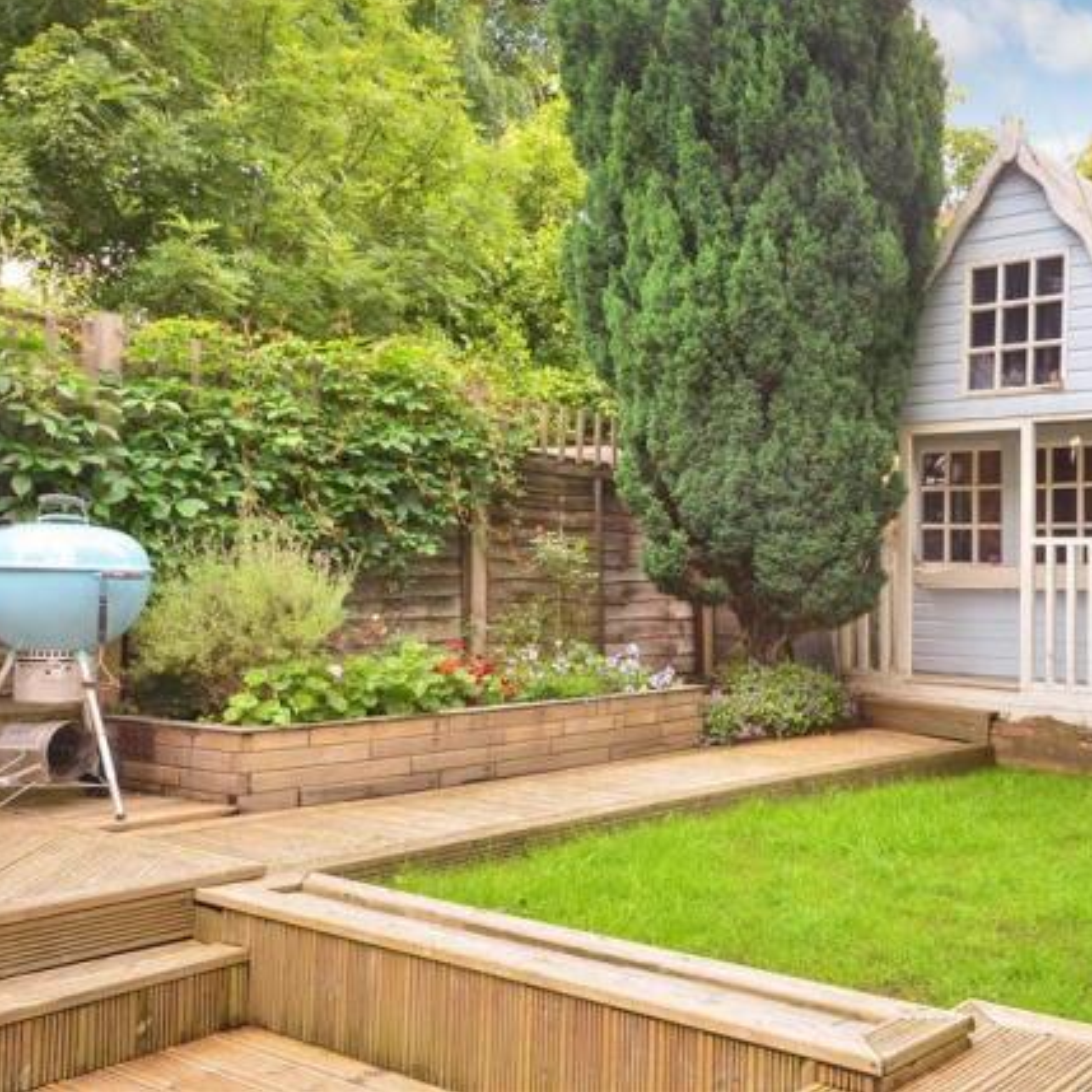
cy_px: 538
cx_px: 771
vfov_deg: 42.8
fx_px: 1392
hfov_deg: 42.0
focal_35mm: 39
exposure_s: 1/30
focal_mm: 20
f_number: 7.1
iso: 200
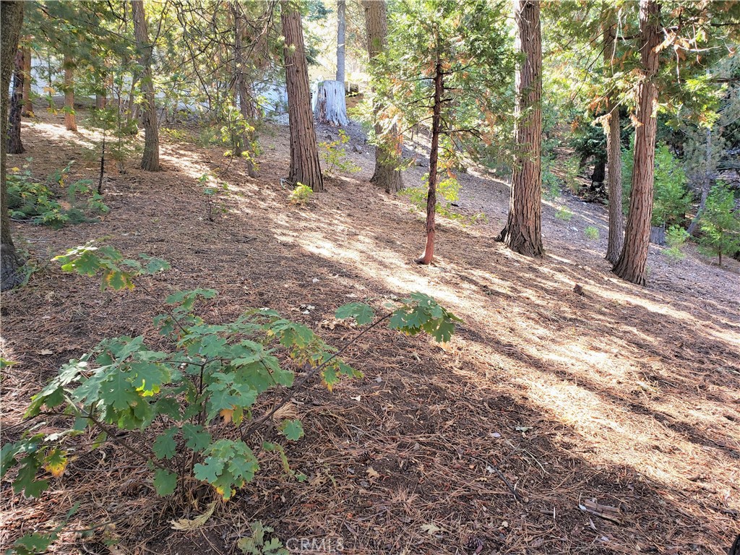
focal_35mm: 26
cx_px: 370
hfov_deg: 67.3
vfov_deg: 53.1
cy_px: 278
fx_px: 556
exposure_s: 1/50
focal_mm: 4.3
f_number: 2.4
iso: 64
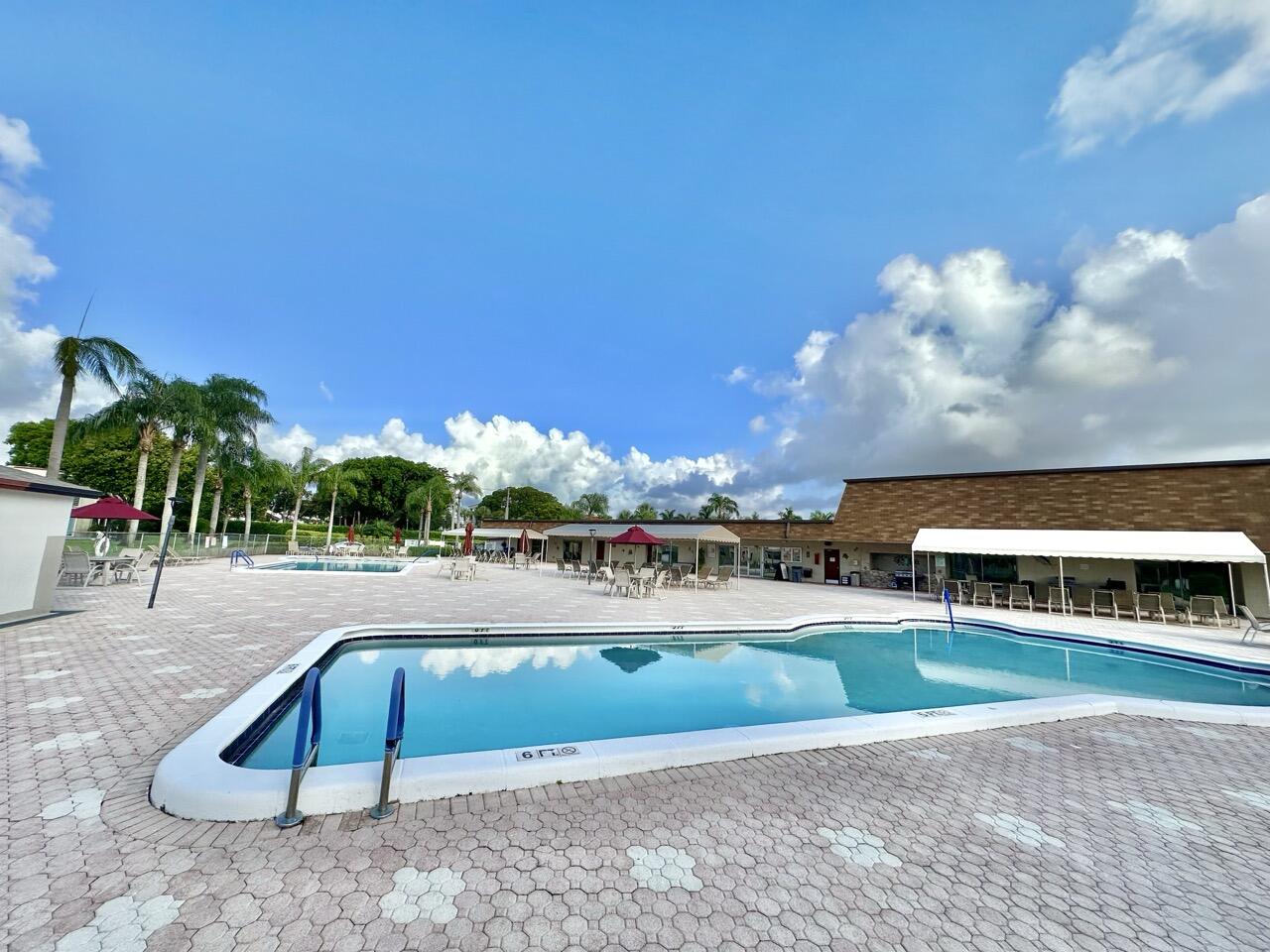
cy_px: 476
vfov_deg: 85.7
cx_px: 635
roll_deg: -2.3
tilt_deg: +7.6
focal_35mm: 14
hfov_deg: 102.1
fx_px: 514
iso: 50
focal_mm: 2.22
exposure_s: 1/2053
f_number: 2.2
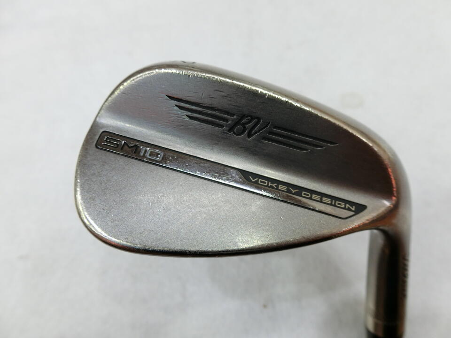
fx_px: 326
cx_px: 226
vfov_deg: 54.9
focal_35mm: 25
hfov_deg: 69.4
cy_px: 169
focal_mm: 5.4
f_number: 2.8
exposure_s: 1/125
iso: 160
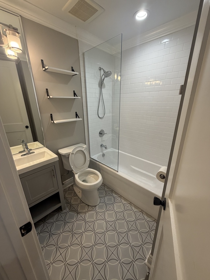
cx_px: 105
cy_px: 140
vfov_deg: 102.1
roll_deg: +1.2
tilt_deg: -18.5
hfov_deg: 85.7
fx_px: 113
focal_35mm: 14
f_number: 2.2
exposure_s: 1/120
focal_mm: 2.22
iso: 200
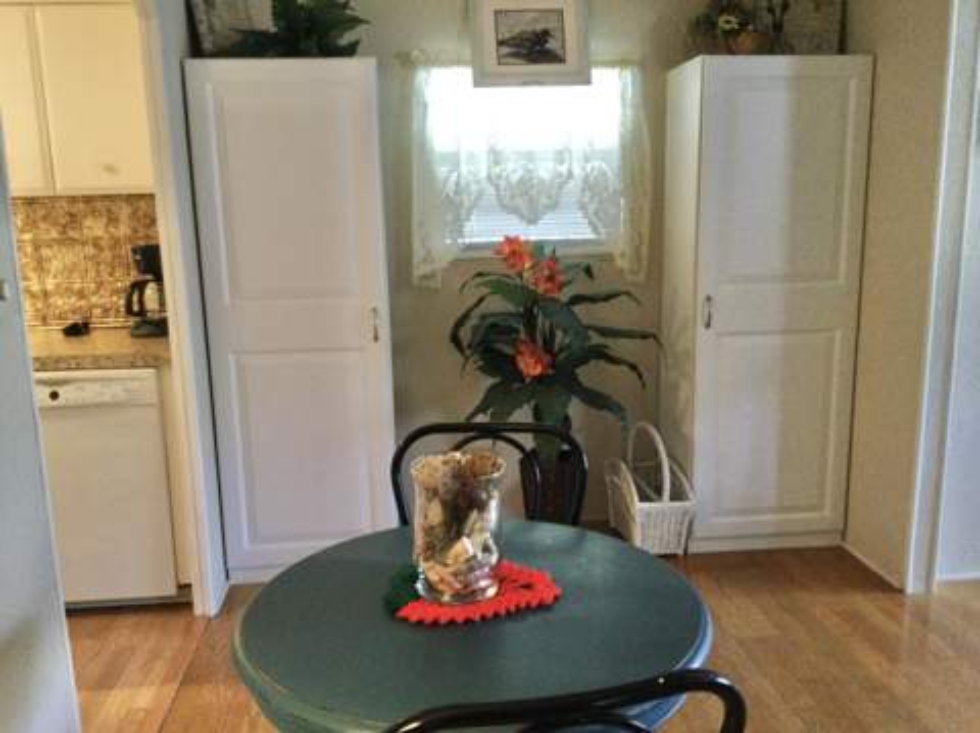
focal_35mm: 31
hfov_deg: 58.4
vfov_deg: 45.4
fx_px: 877
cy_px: 366
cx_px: 490
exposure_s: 1/30
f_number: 2.4
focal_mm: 3.3
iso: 250
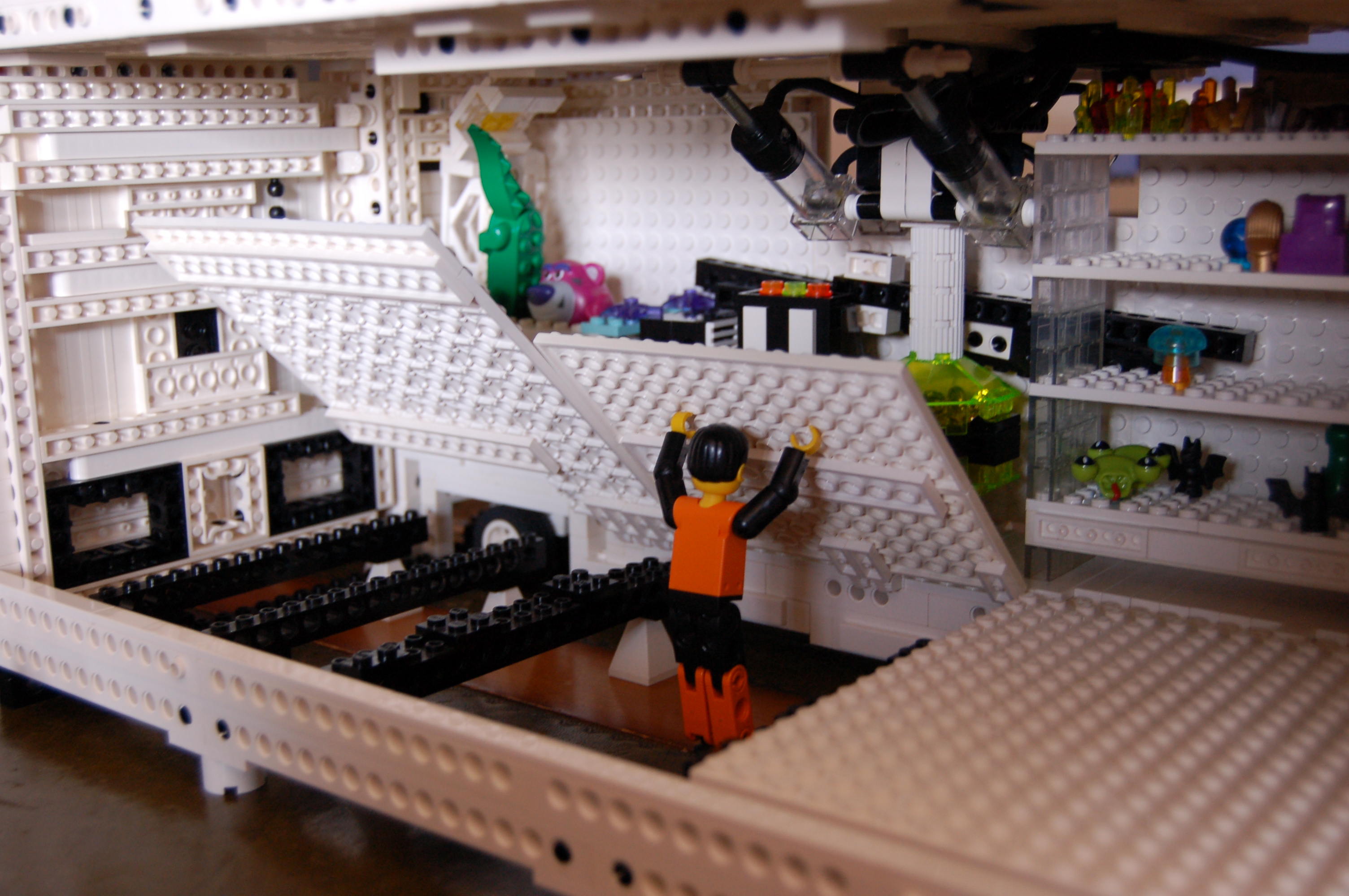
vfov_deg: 31.8
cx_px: 674
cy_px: 448
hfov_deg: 46.4
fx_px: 1572
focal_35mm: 42
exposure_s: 1/30
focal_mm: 28
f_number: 4.2
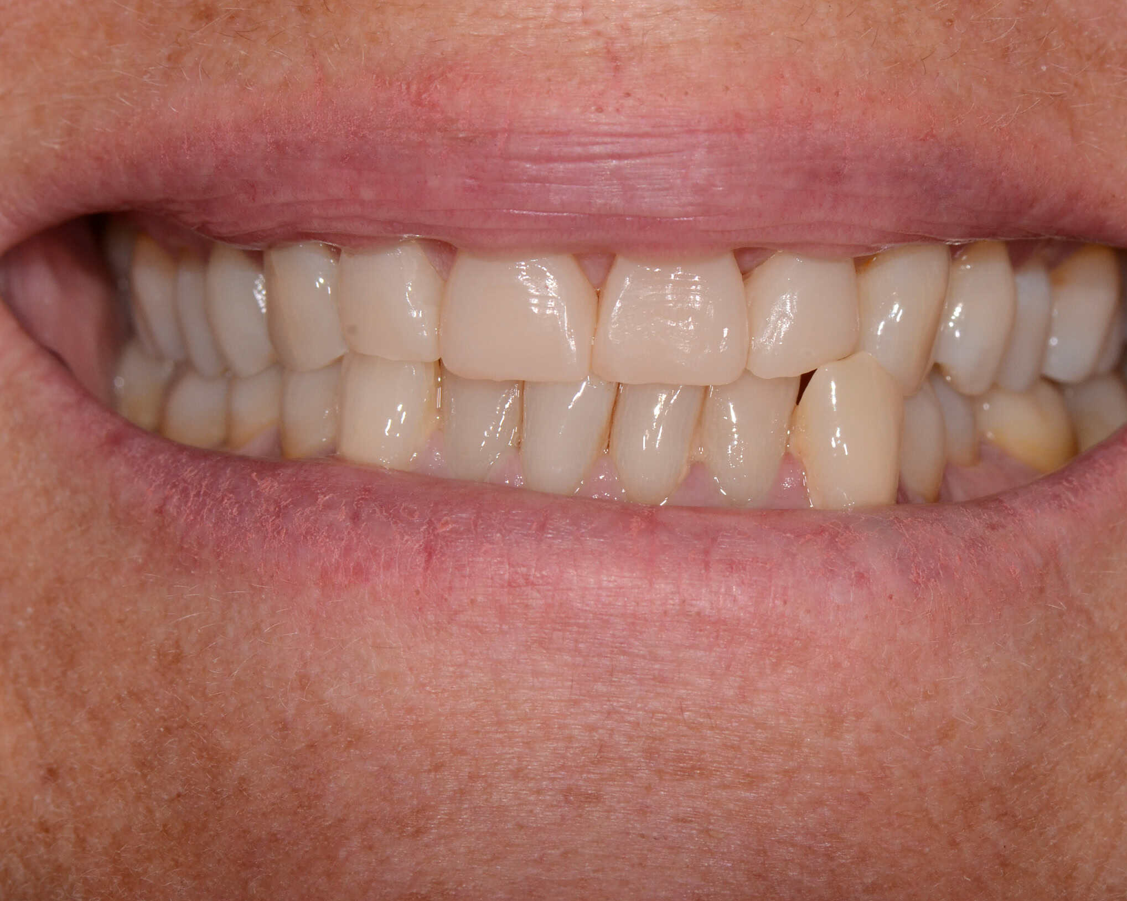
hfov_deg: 10.8
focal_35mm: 179
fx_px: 5955
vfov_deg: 8.7
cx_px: 571
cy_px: 451
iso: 800
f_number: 13
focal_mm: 105
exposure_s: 1/60
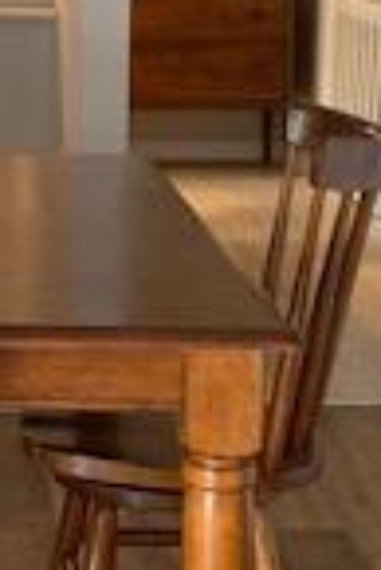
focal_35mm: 119
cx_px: -134
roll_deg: +0.8
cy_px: 145
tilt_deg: -7.9
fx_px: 1884
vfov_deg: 17.1
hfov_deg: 11.2
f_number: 1.8
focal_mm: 4.25
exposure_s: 1/53
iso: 400
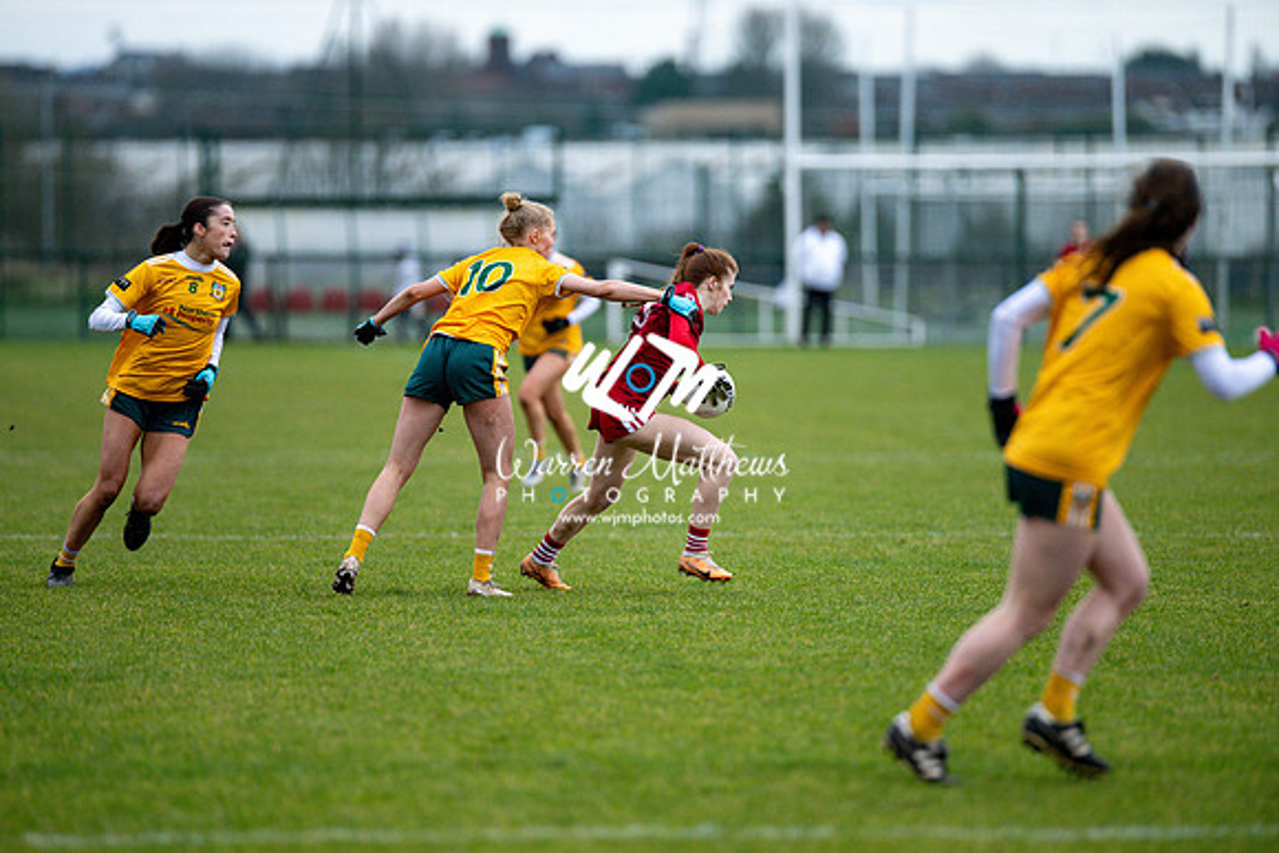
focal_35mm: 300
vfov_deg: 4.6
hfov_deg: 6.9
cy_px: 426
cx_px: 640
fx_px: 10660
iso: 4000
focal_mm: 300
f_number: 2.8
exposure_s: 1/640
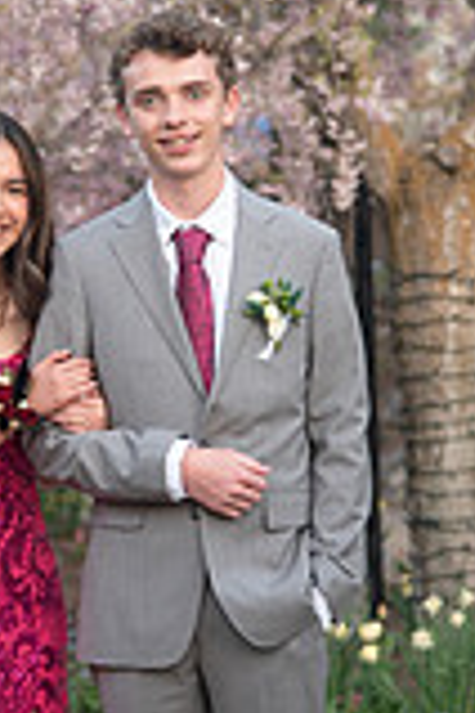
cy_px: 332
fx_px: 4769
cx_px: 108
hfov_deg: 5.7
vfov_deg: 8.5
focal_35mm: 241
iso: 800
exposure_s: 1/125
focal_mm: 85
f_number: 4
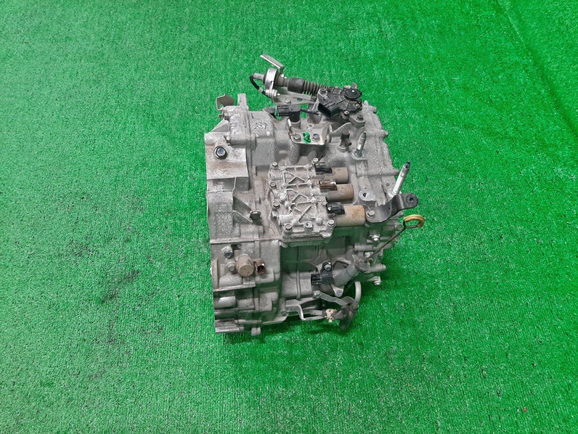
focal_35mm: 26
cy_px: 217
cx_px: 289
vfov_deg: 53.1
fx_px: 434
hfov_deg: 67.3
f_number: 1.7
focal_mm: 3.93
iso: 114
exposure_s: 1/50
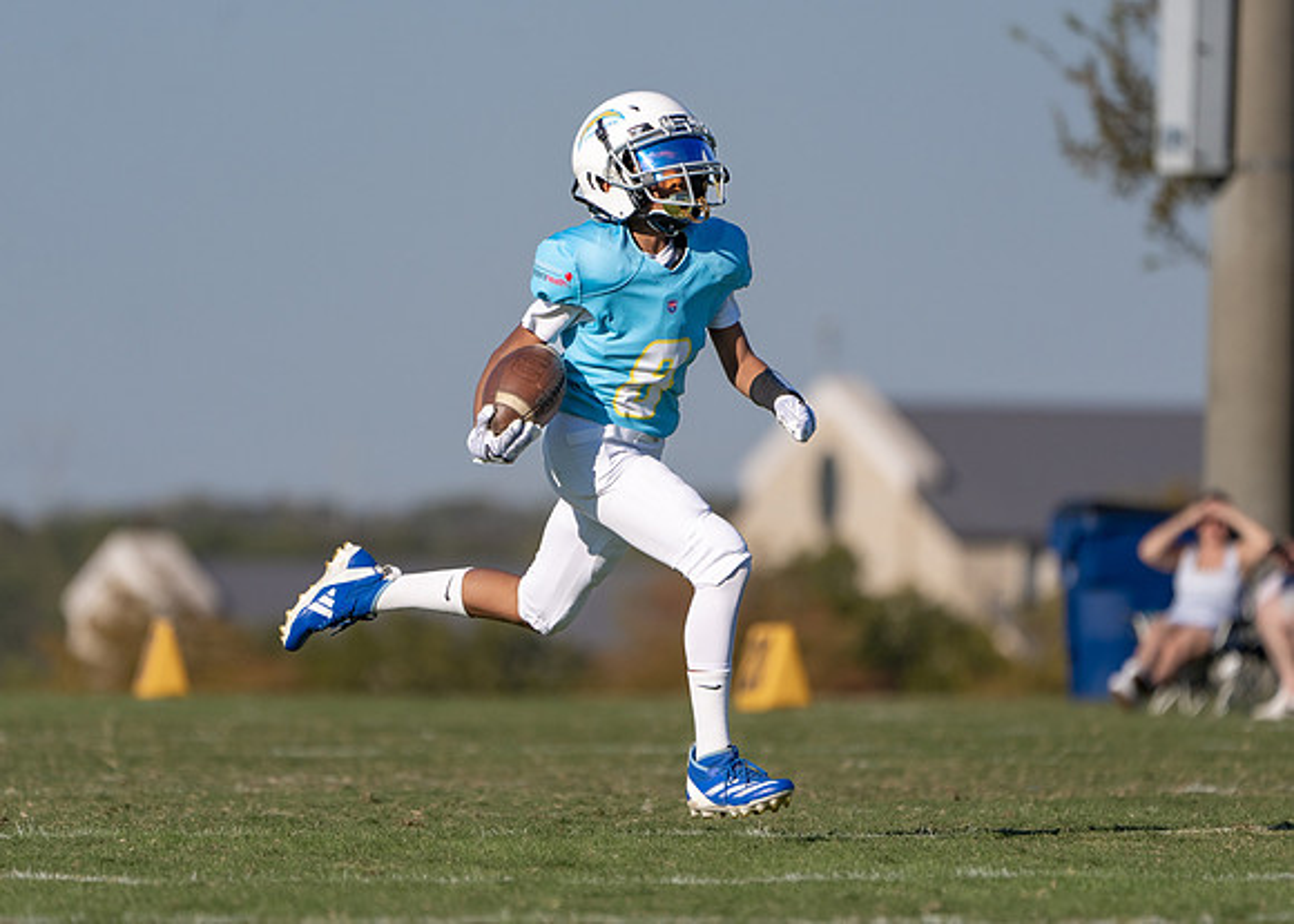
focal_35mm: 557
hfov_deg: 3.6
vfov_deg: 2.6
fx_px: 20481
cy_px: 550
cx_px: 637
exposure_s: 1/3200
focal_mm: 400
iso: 250
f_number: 5.6
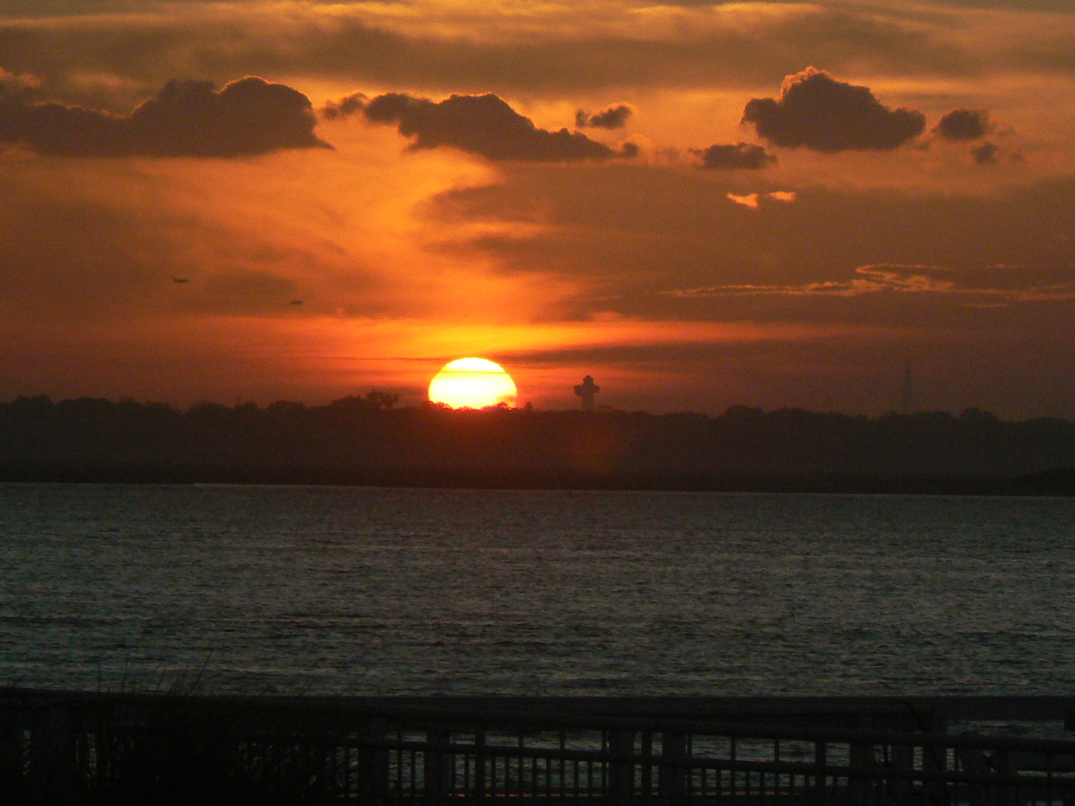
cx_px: 538
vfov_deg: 4.9
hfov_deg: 6.5
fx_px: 9410
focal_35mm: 303
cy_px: 403
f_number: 8
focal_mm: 41.3
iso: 200
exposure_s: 1/500
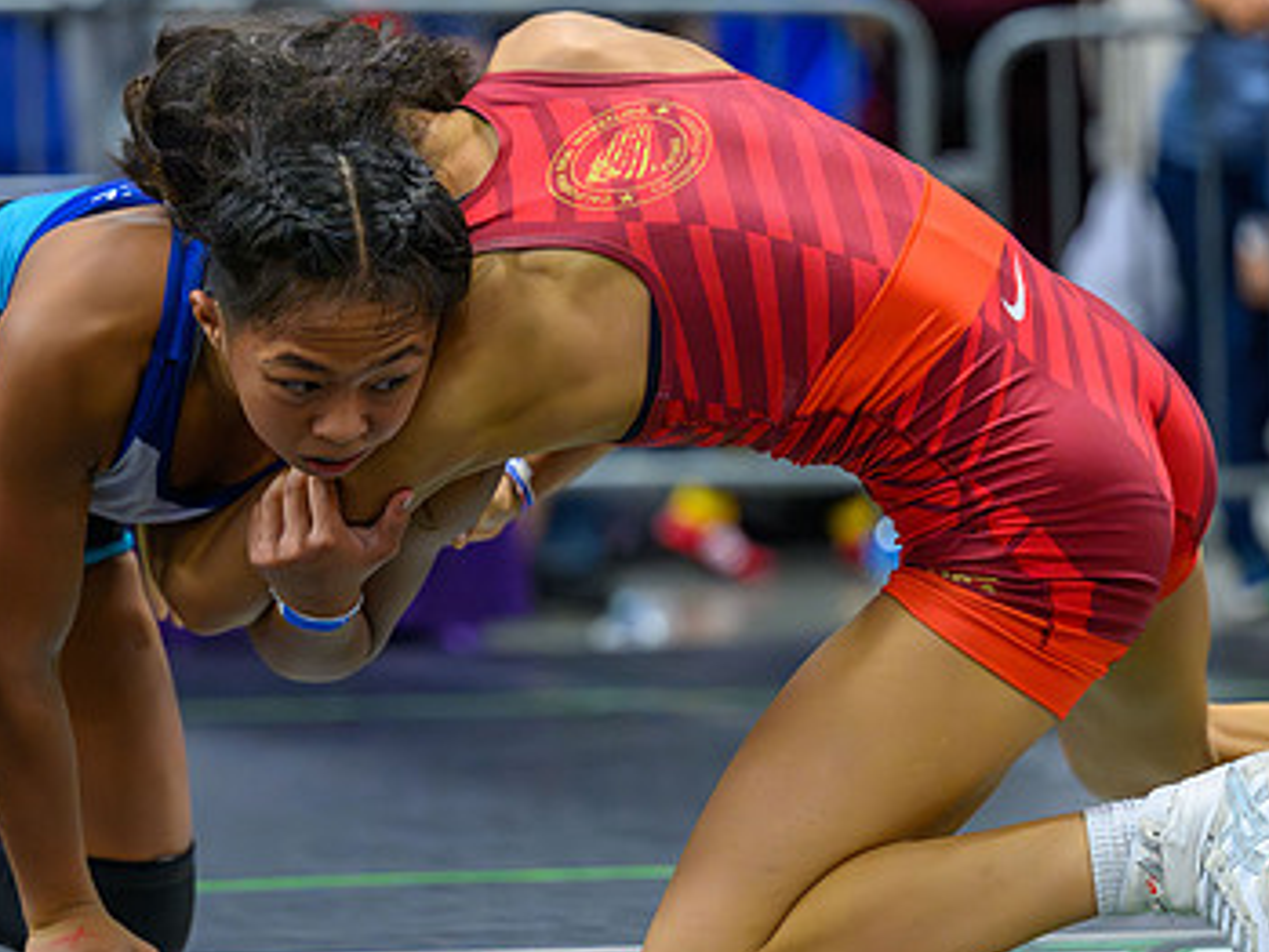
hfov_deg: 9.3
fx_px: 7811
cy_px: 599
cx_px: 436
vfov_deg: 7.0
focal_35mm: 213
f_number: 2.8
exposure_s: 1/640
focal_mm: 125
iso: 12800
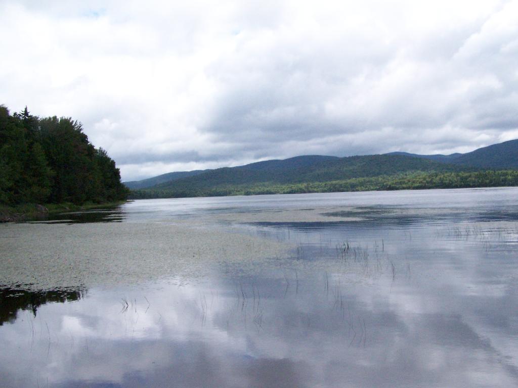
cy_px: 194
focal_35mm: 38
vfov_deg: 37.7
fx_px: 569
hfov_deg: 49.0
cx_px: 259
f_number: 5.6
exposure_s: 1/1600
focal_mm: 6.3
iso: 400
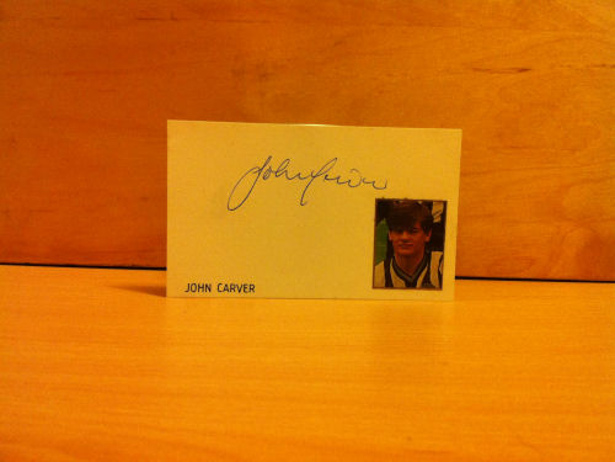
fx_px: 622
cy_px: 231
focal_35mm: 35
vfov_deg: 40.7
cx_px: 308
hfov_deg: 52.6
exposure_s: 1/17
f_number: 2.8
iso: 250
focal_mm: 3.85
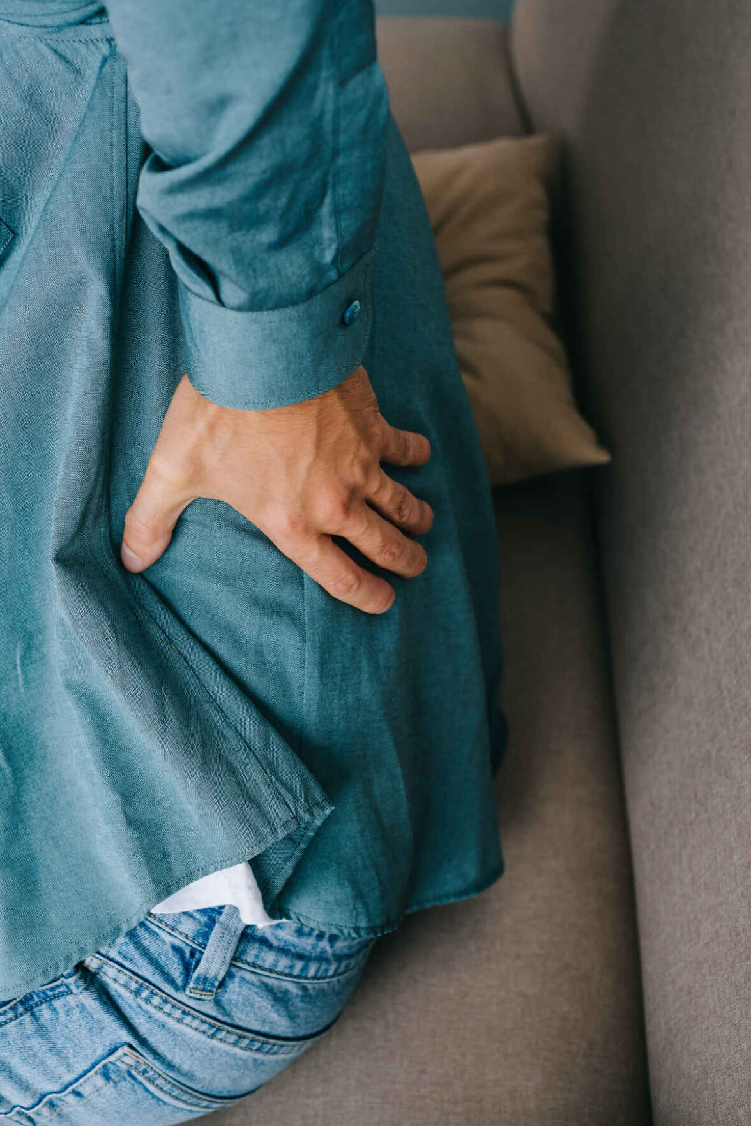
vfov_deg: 38.9
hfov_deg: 26.5
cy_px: 557
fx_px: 1595
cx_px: 383
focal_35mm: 51
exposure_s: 1/200
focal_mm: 50
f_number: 4.5
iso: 640
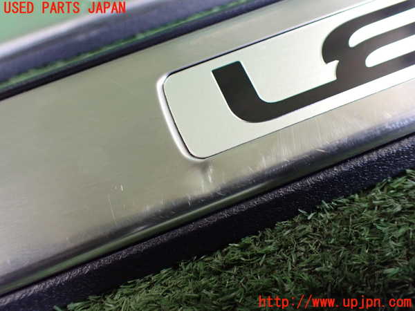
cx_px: 208
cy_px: 156
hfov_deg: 56.8
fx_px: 384
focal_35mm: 32
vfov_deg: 44.2
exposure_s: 1/60
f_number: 2.4
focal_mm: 5.79
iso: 800
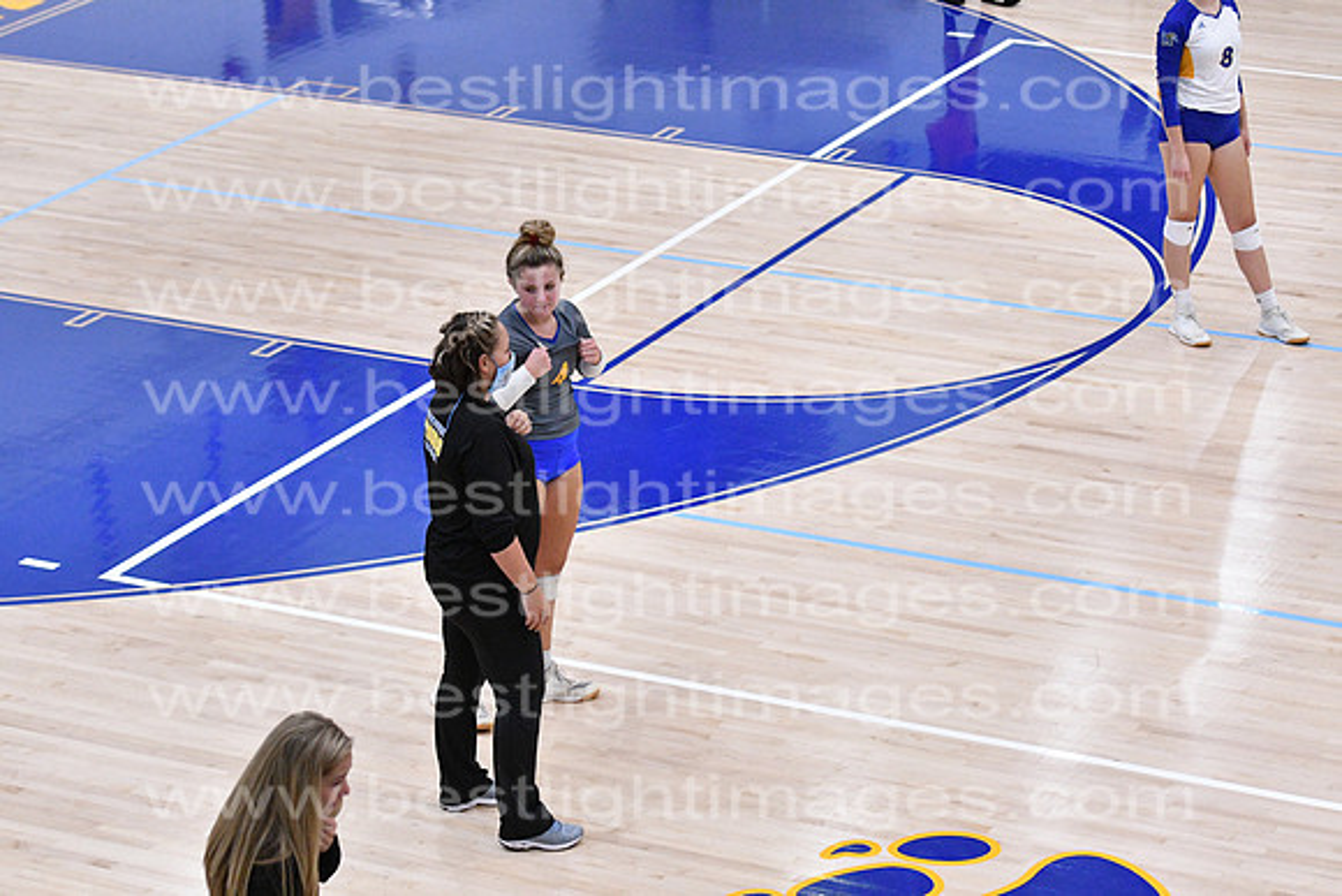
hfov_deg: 19.5
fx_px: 3915
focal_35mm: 105
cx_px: 671
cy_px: 448
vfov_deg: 13.0
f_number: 3.2
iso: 6400
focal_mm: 70
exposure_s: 1/1000
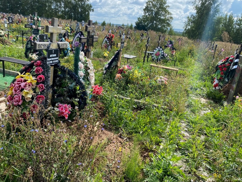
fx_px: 203
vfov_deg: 48.2
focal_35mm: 29
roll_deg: +0.5
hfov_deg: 61.6
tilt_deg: -12.7
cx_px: 111
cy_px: 90
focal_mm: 4.25
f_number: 1.8
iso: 32
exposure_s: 1/1447
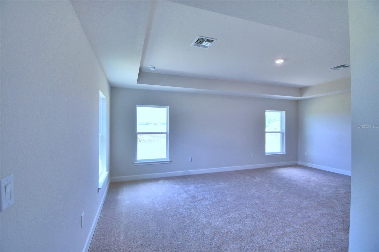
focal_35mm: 15
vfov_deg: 77.3
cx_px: 190
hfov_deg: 100.4
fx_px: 158
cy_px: 126
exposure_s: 1/125
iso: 220
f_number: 4.5
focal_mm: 10
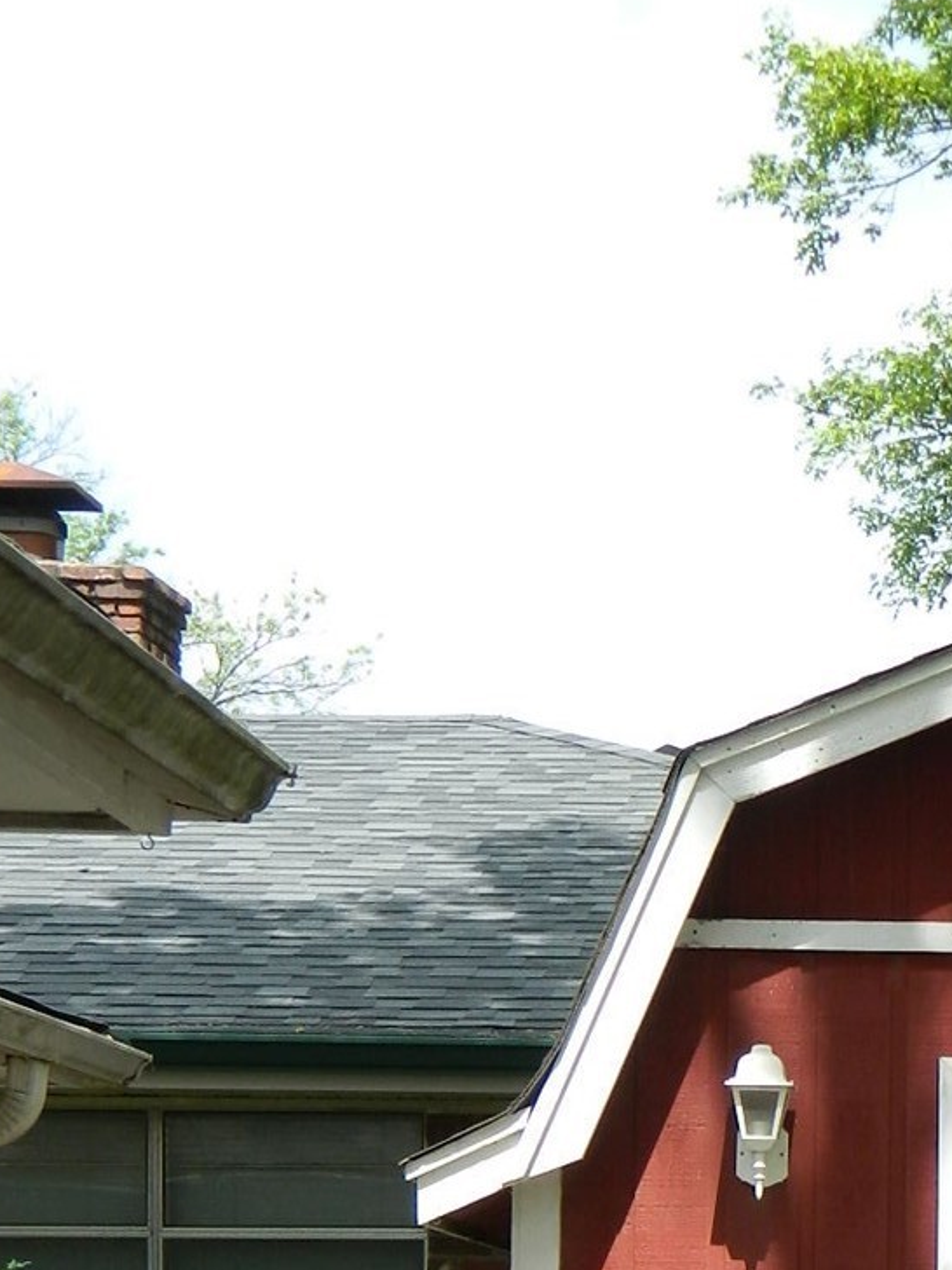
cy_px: 1479
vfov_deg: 15.4
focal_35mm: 124
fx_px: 4547
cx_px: 1212
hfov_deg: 11.7
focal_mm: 8.4
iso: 80
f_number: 3.6
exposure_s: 1/400
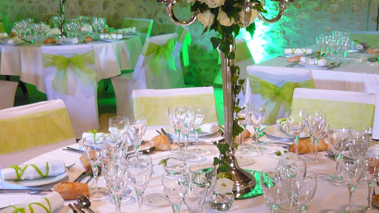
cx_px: 214
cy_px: 62
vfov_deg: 19.9
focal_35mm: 60
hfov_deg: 34.8
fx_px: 603
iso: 400
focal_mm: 5.5
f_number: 2.8
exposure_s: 1/15
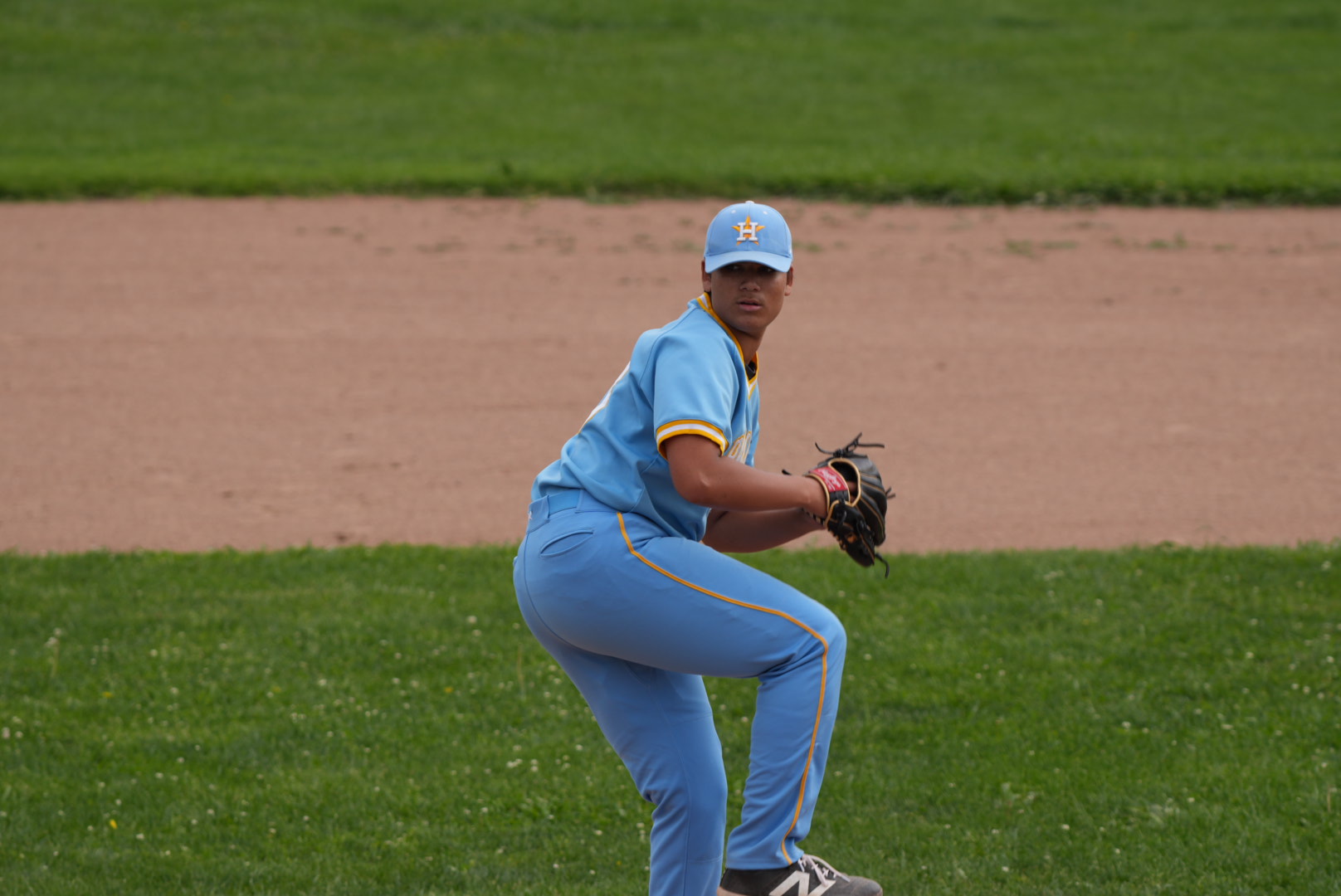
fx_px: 14431
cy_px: 448
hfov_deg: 5.3
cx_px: 670
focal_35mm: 387
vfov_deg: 3.6
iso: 100
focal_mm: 258.1
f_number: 5.6
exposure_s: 1/400
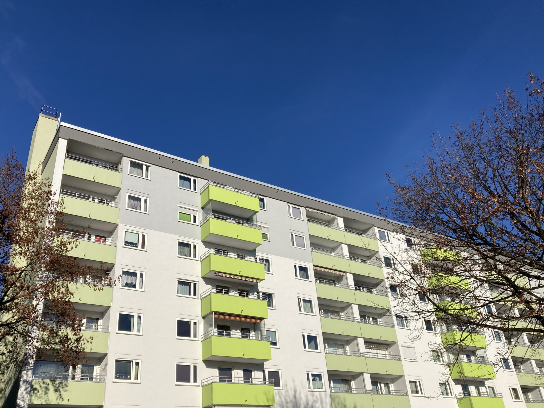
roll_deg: +2.2
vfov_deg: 45.4
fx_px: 487
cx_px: 256
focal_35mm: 31
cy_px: 218
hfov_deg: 58.3
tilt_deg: +28.2
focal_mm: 3.99
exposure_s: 1/4425
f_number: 1.8
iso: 20
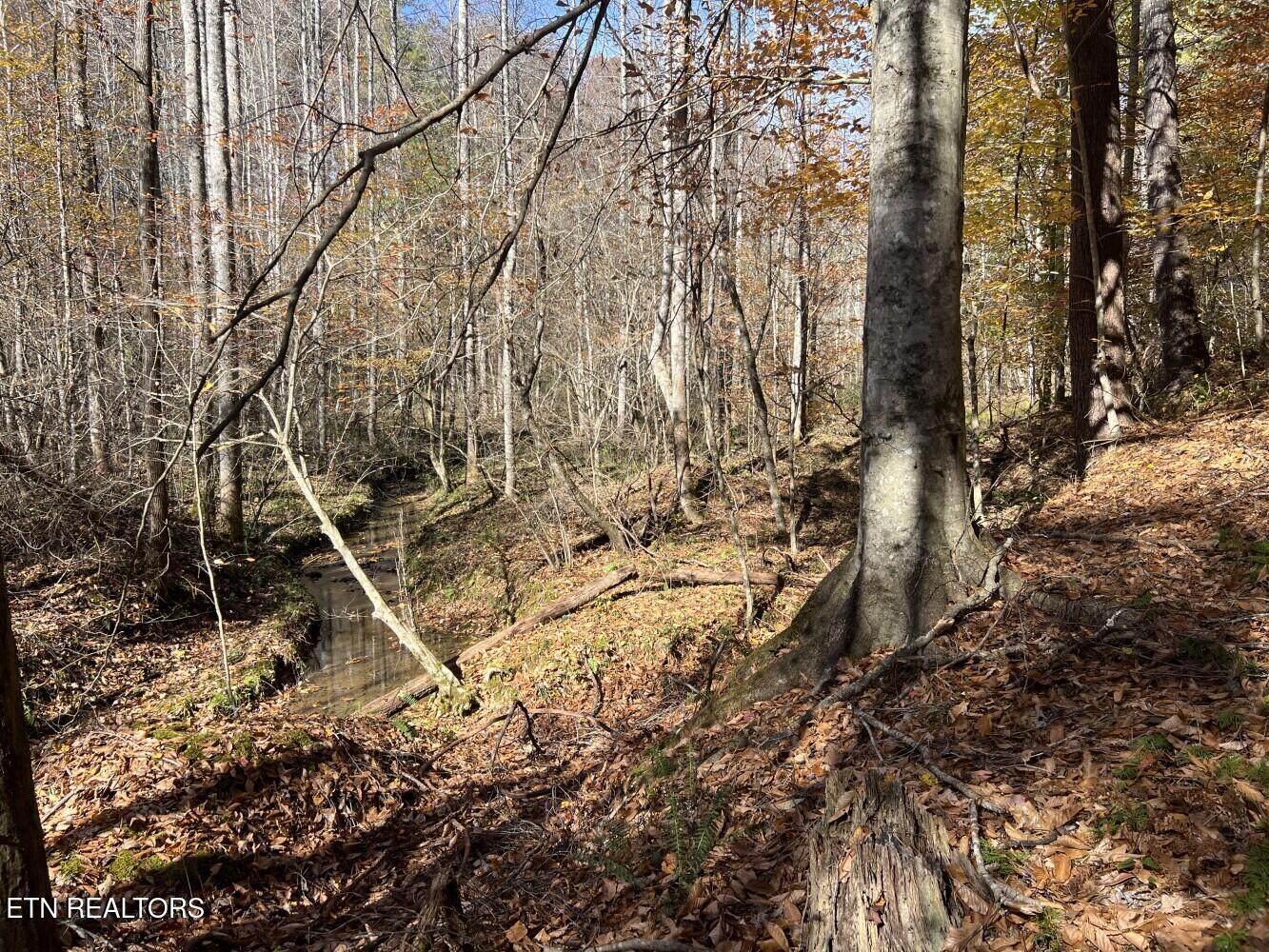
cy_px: 476
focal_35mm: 26
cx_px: 634
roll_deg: +0.0
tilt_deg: -4.9
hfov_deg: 67.3
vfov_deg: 53.1
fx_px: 953
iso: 50
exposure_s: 1/974
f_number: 1.5
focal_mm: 5.7
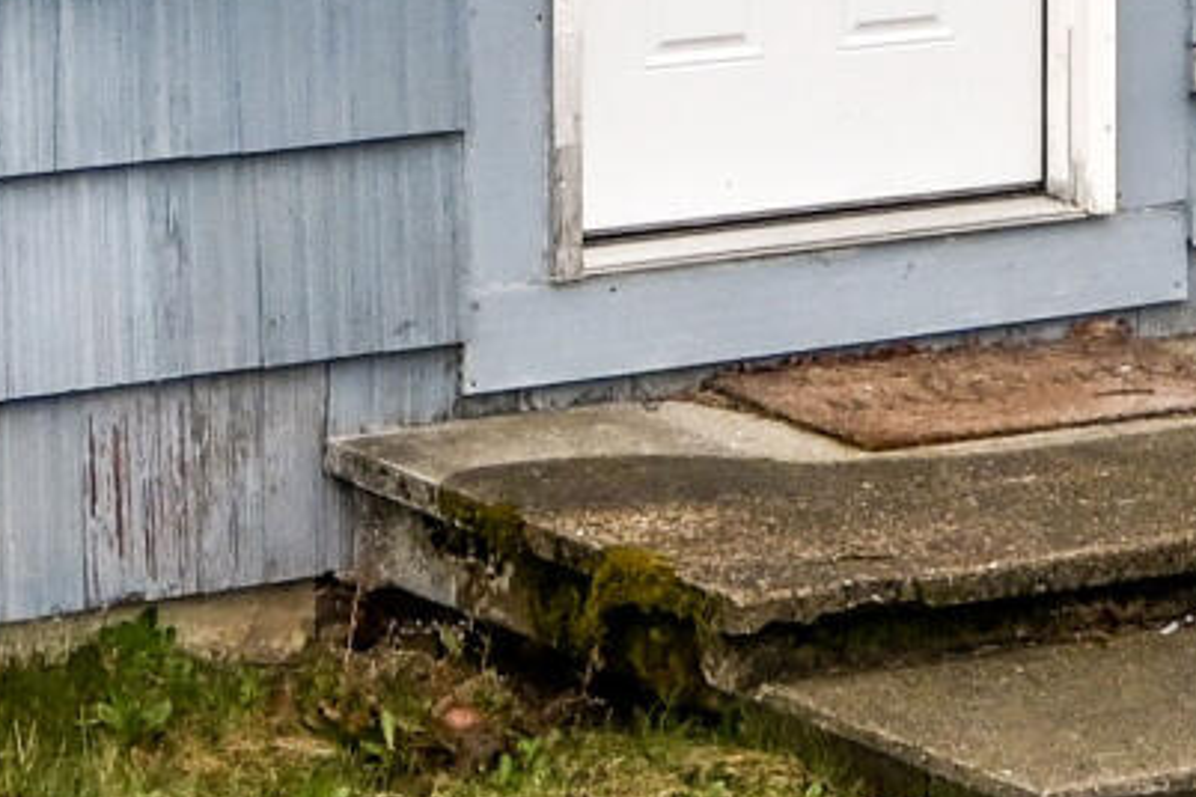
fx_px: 7627
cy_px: -1255
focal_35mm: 230
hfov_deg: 9.0
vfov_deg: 5.7
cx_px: 538
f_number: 4.8
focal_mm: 20.5
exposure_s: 1/160
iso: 400
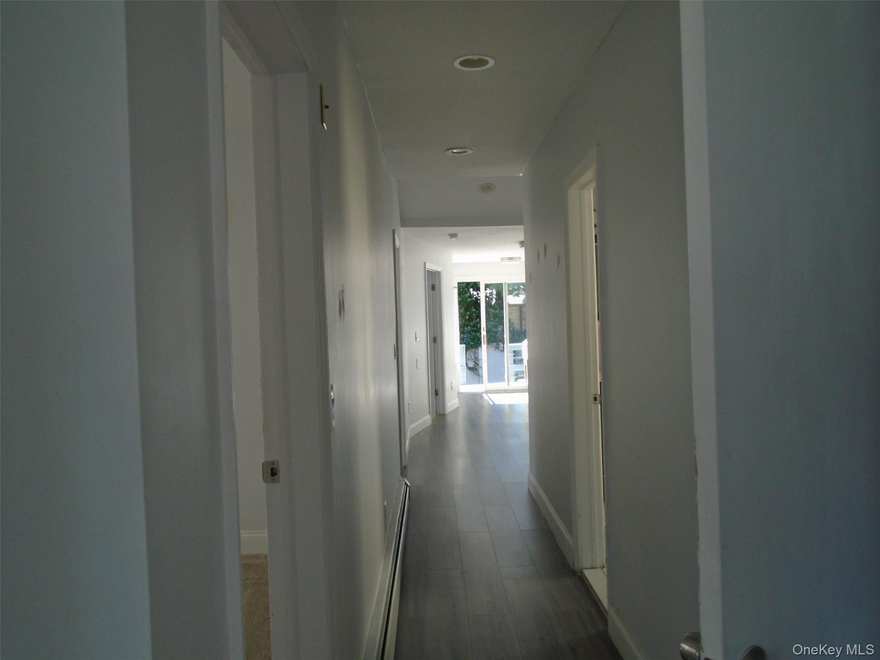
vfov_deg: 53.1
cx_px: 440
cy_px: 330
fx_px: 661
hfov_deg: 67.3
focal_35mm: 26
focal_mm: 4.6
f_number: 3.2
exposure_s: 1/40
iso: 100
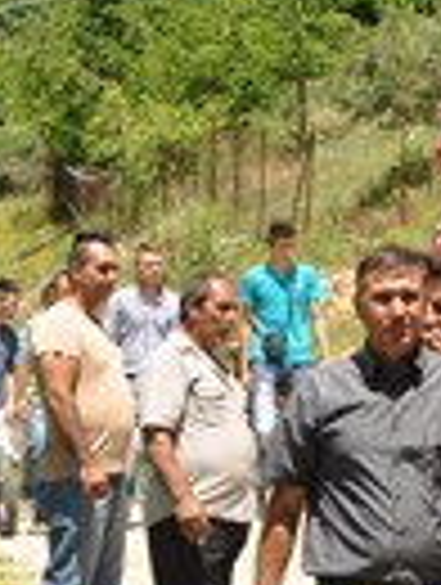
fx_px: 2590
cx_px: 958
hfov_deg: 9.0
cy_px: -144
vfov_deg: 12.5
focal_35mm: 153
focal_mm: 18
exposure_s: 1/320
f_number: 9
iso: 200
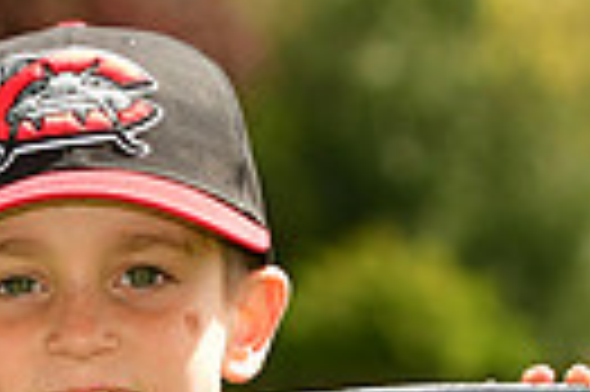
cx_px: 95
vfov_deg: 1.9
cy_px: 633
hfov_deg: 2.8
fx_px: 11949
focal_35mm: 730
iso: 200
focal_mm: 110
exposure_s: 1/640
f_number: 5
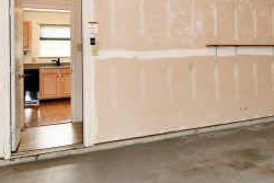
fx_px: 320
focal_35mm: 42
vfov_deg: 31.6
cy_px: 58
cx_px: 256
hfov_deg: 41.9
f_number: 6.3
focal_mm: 14
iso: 640
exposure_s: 1/60
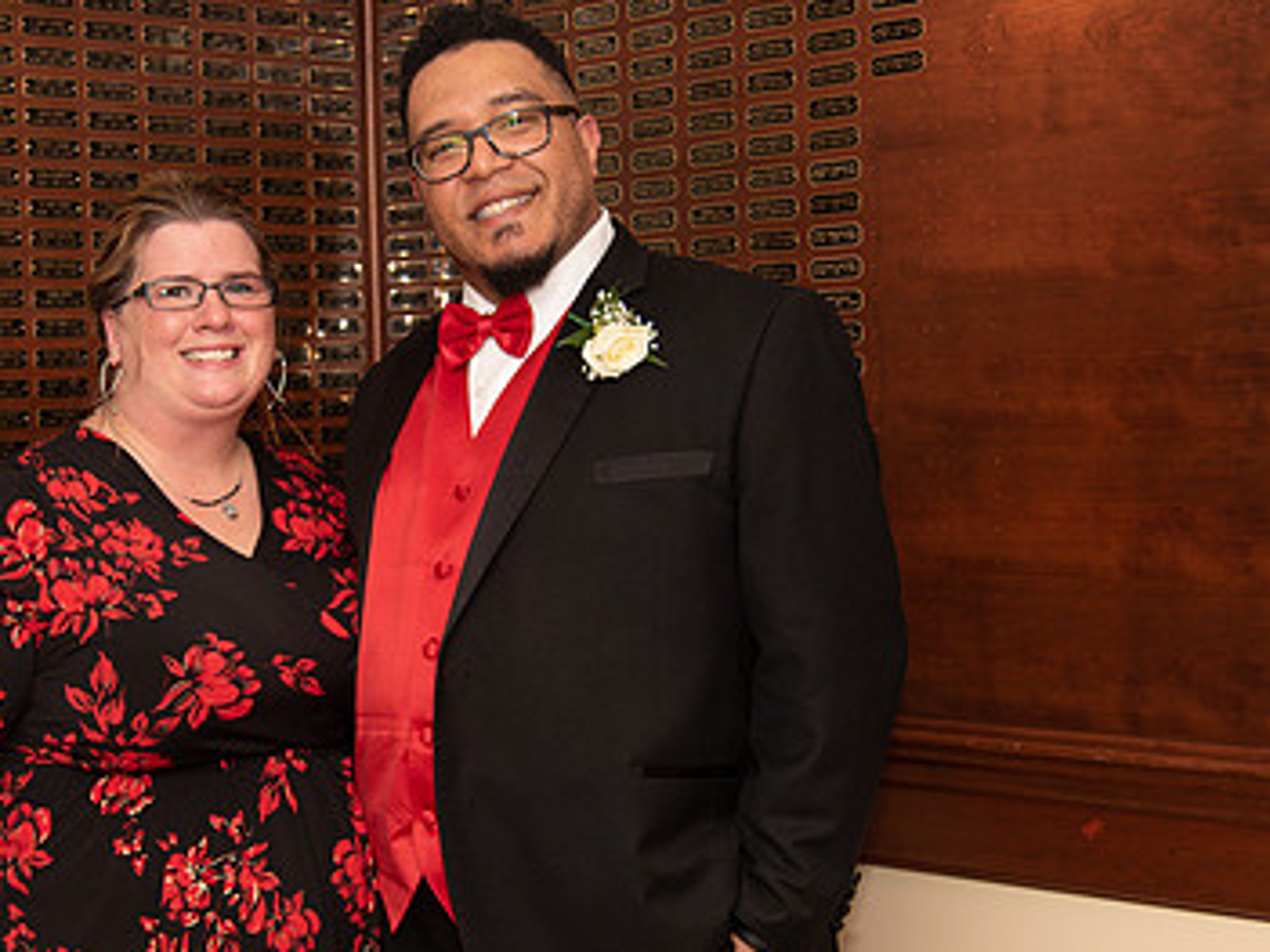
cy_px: 541
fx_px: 2567
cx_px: 394
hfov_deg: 27.6
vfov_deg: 21.0
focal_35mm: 70
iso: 800
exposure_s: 1/200
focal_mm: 44
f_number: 4
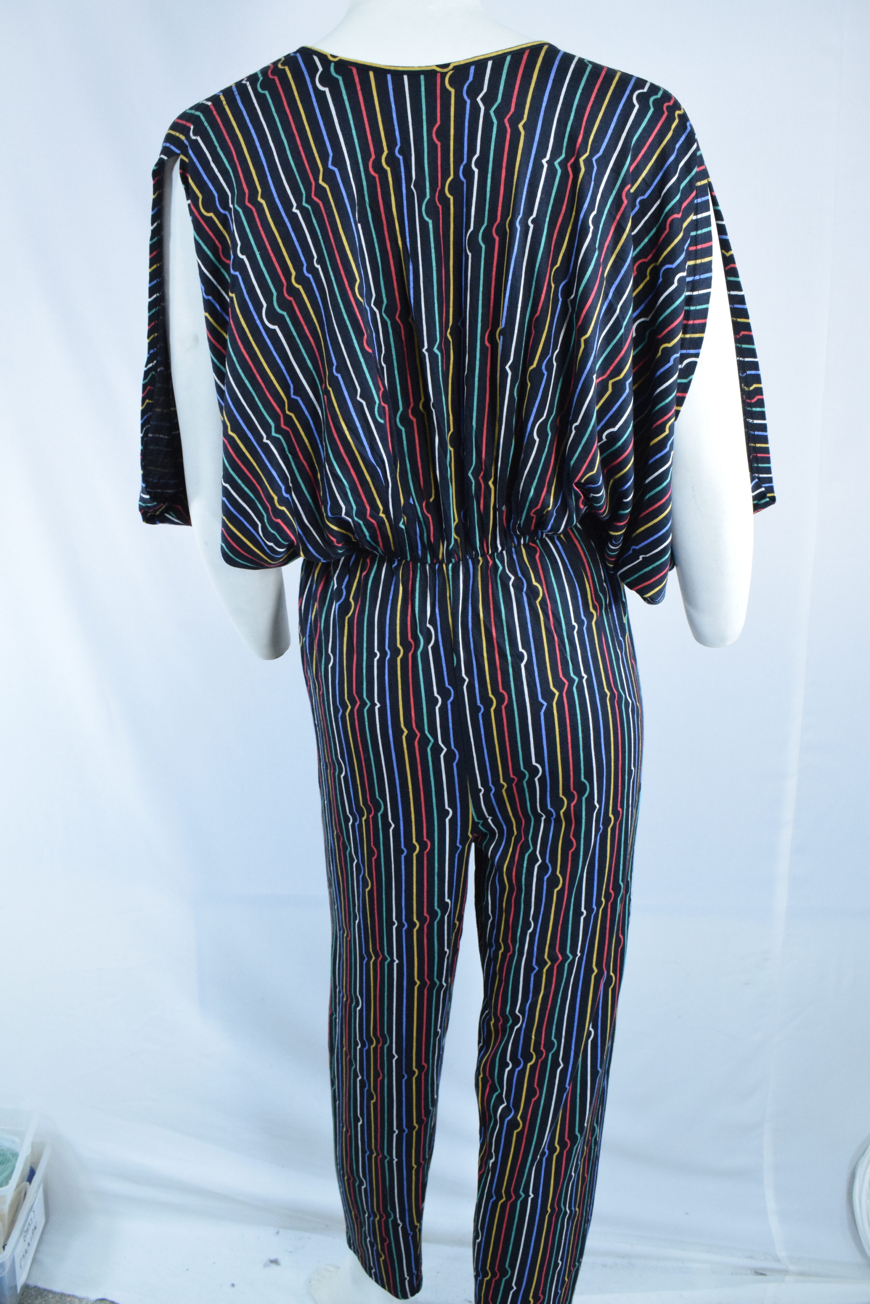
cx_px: 435
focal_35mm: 33
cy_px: 652
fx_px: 1195
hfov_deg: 40.0
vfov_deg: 57.2
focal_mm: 22
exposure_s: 1/250
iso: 3200
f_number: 8
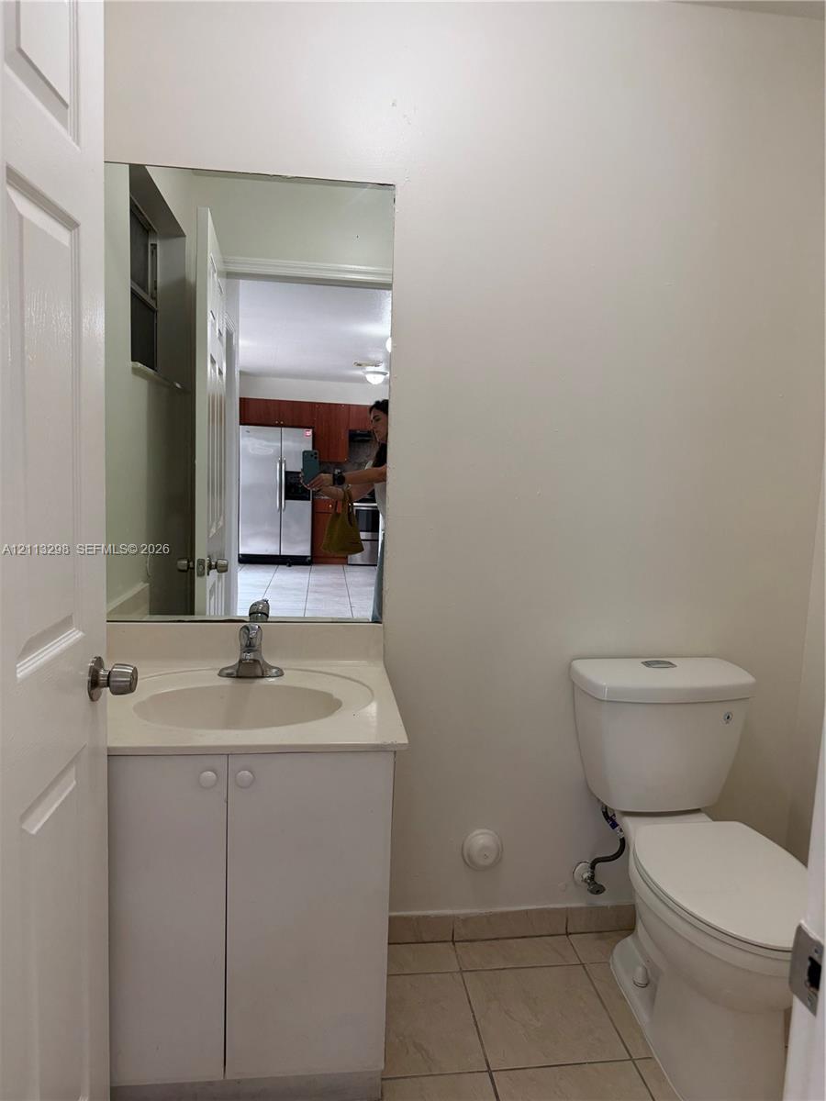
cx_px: 413
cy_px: 550
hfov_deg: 56.8
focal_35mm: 24
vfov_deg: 71.6
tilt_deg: -7.1
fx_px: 764
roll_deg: -3.0
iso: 160
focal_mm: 6.76
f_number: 1.78
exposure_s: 1/120
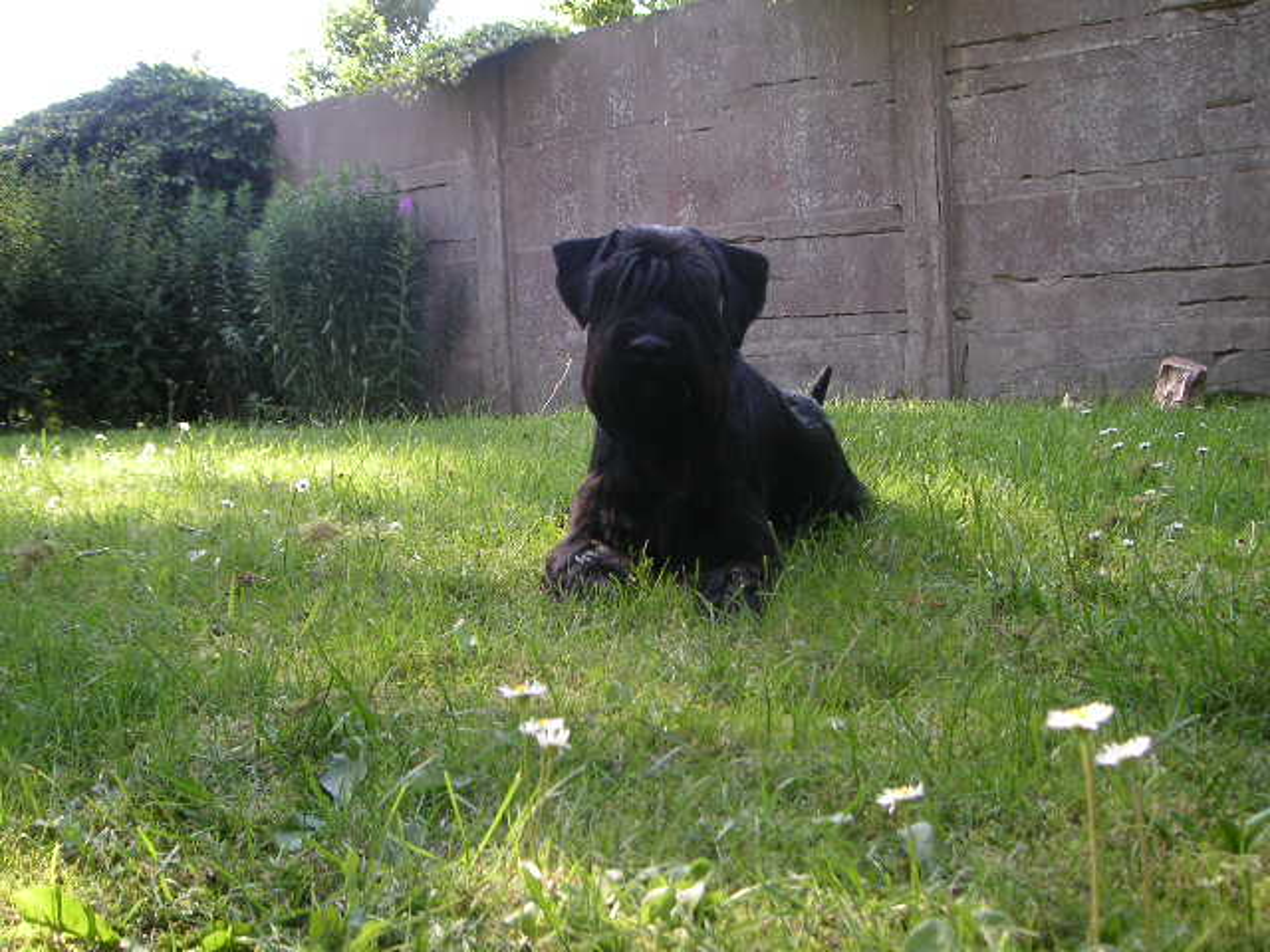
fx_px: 1394
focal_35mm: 38
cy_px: 476
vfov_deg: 37.7
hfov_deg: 49.0
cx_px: 635
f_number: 2.8
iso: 50
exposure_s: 1/60
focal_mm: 6
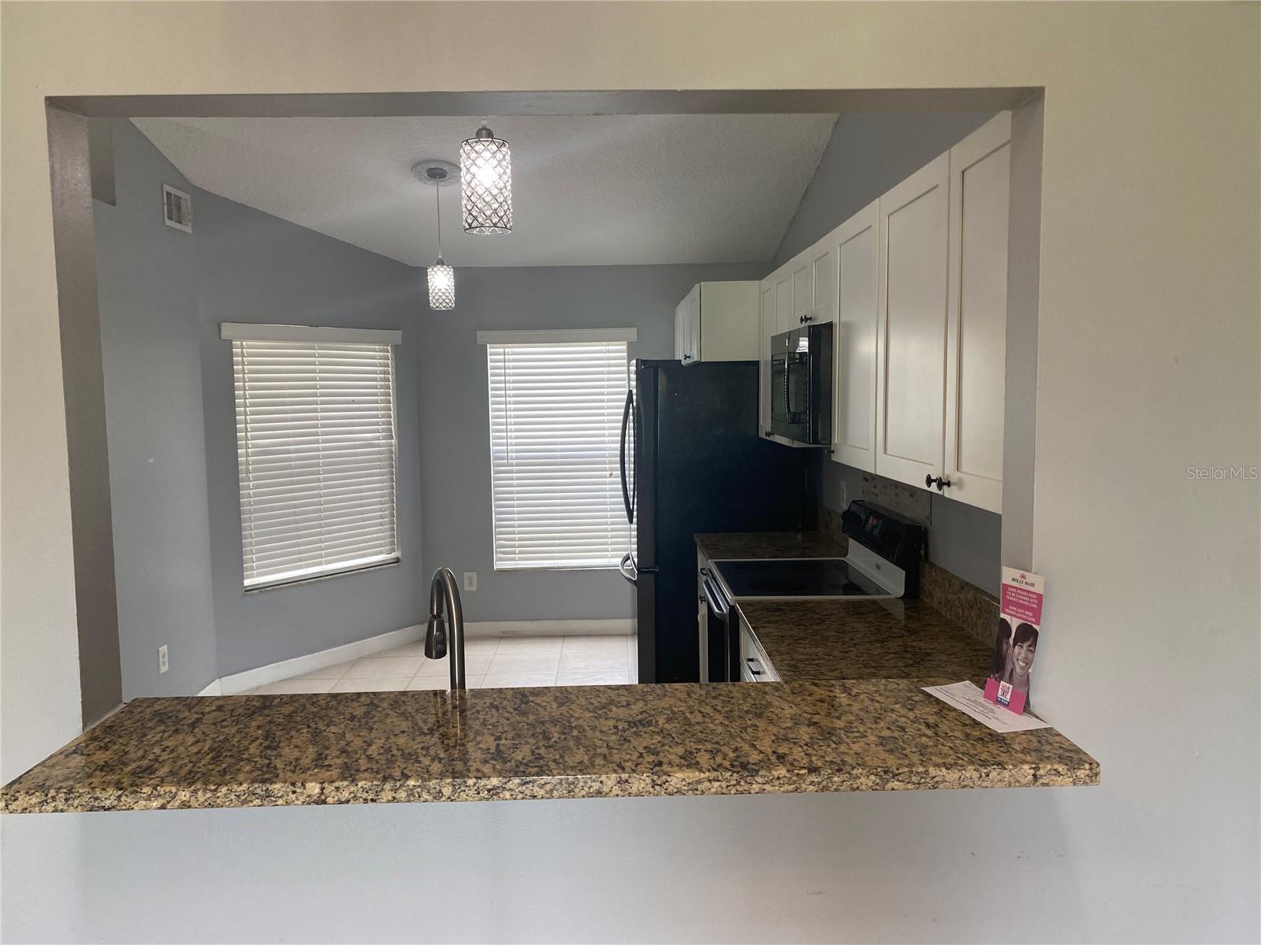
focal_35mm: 26
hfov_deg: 67.3
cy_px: 472
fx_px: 947
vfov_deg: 53.1
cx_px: 630
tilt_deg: -1.2
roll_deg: +0.6
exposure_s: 1/60
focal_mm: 4.25
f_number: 1.8
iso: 64
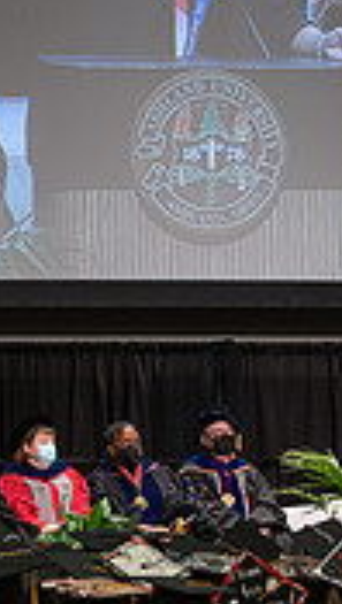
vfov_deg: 7.2
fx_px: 4784
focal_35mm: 298
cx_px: 321
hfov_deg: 4.1
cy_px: 371
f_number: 4.5
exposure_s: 1/200
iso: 1000
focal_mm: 86
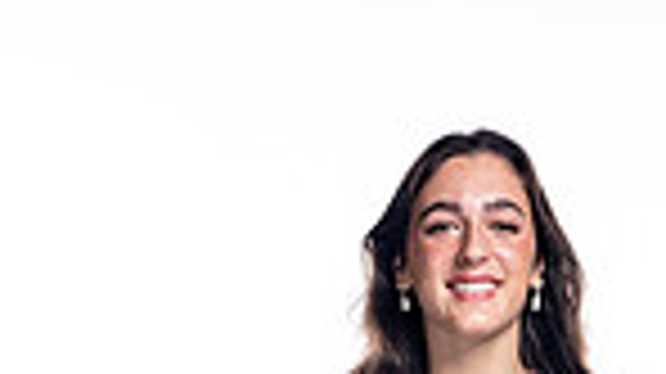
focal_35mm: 328
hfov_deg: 6.6
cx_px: 495
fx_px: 5788
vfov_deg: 3.6
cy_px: 910
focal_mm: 103
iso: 400
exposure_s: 1/250
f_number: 5.6
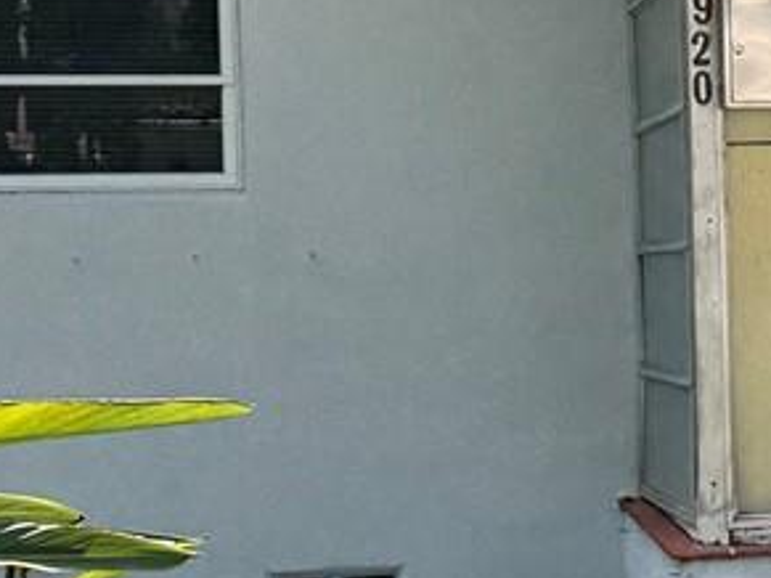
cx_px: 1129
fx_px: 2939
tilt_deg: -2.4
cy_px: 318
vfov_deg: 11.2
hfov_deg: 14.1
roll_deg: +1.2
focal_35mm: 132
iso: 80
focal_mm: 6.76
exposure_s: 1/4049
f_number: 1.78
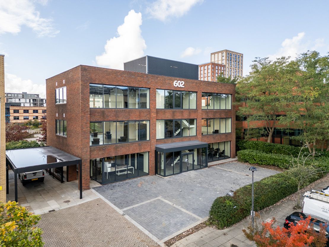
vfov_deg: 56.8
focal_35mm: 24
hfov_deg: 71.6
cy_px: 124
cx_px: 164
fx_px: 228
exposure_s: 1/1000
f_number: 1.7
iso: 100
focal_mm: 6.72
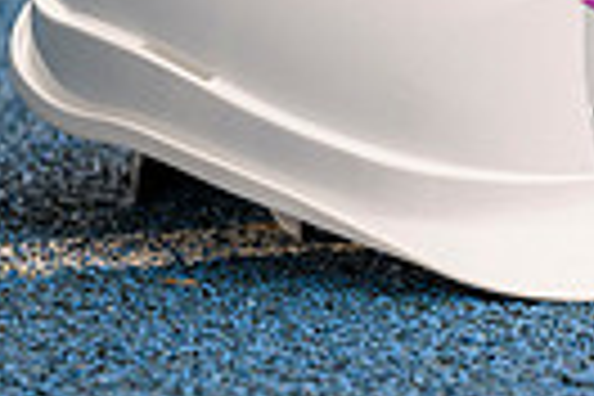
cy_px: 34
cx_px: 1044
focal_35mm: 877
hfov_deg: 2.3
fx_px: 14469
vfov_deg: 1.6
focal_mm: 200
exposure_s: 1/1000
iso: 500
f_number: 4
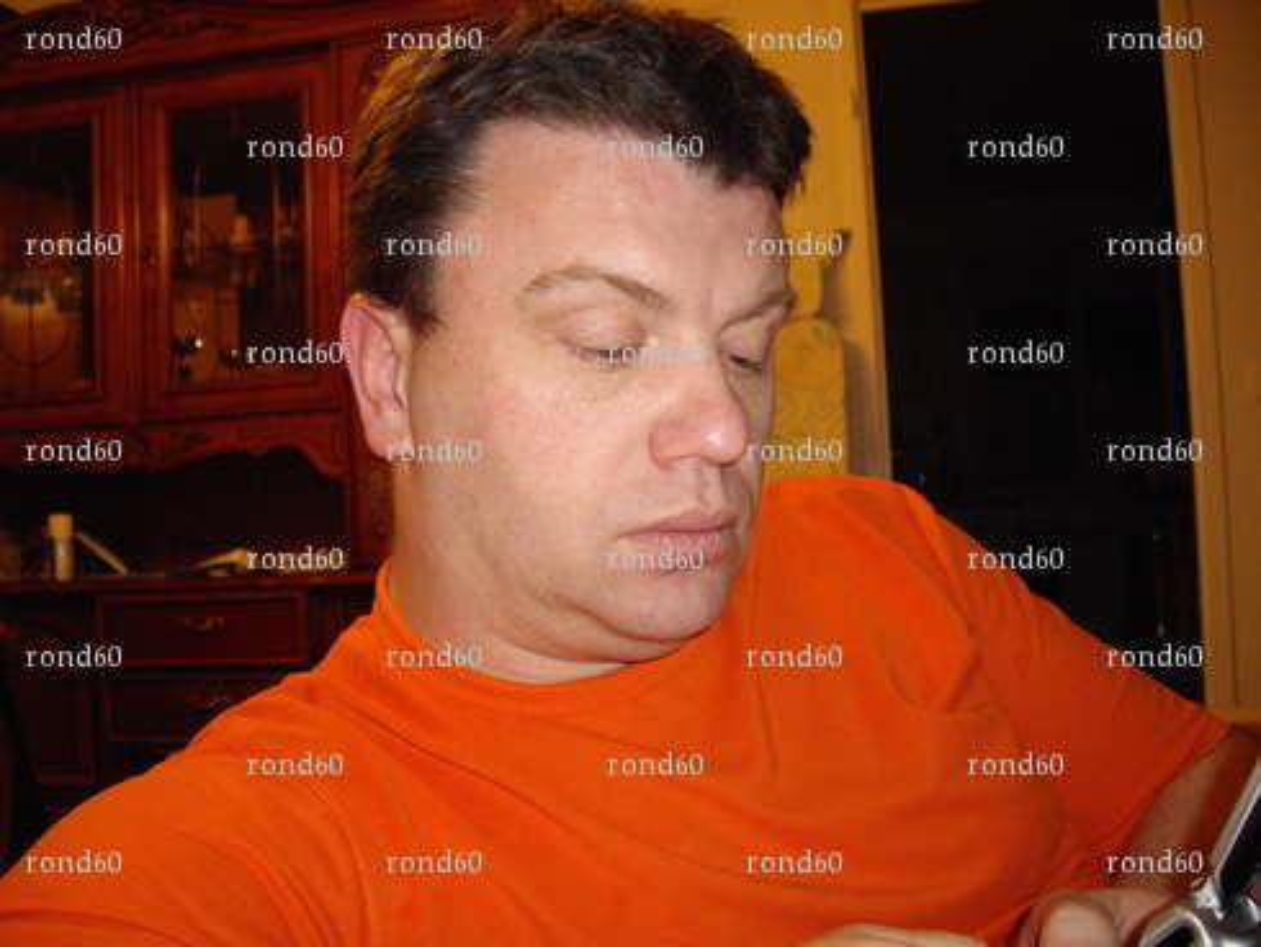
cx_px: 630
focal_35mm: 38
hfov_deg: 49.0
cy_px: 474
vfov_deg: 37.8
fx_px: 1385
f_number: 2.8
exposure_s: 1/40
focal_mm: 7.9
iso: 400
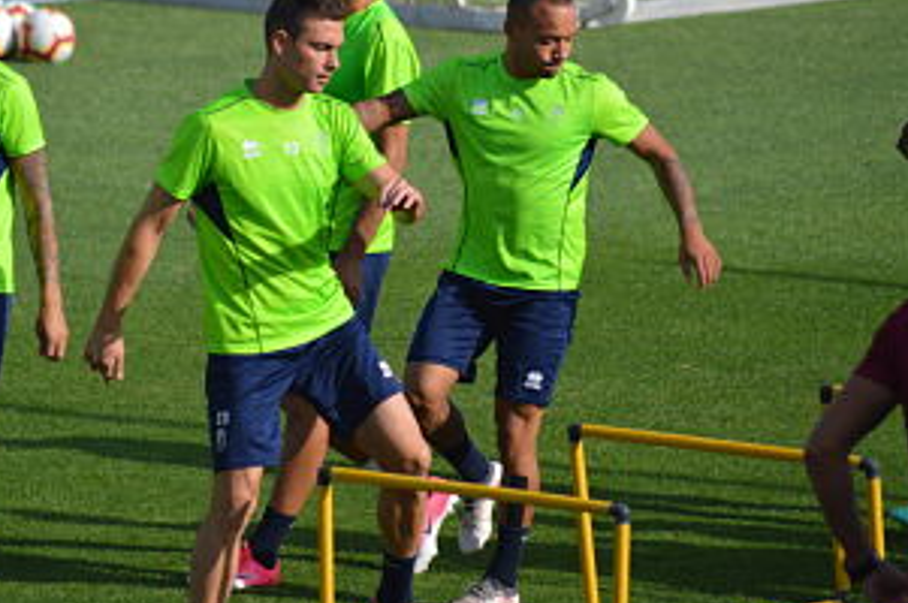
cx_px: 317
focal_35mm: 439
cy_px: 226
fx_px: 11060
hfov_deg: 4.7
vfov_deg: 3.1
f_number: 5.6
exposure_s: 1/2000
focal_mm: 220
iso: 360
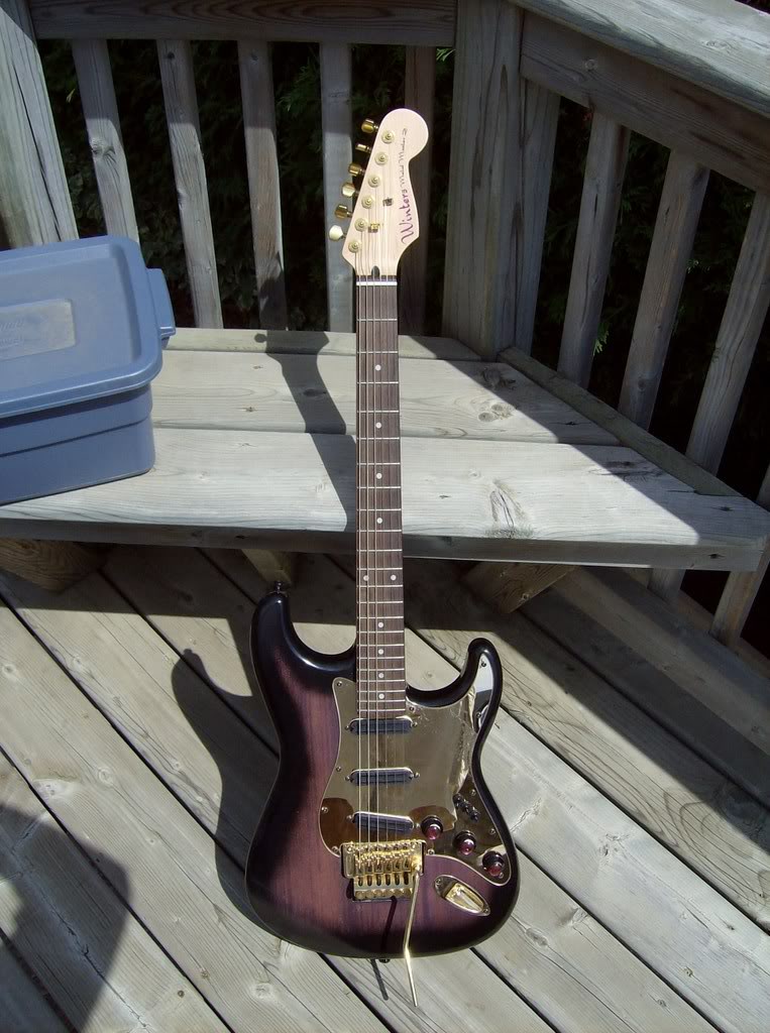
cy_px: 516
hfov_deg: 39.5
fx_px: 1072
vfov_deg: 51.5
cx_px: 385
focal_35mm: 36
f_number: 4.7
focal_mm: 6
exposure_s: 1/1195
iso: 100
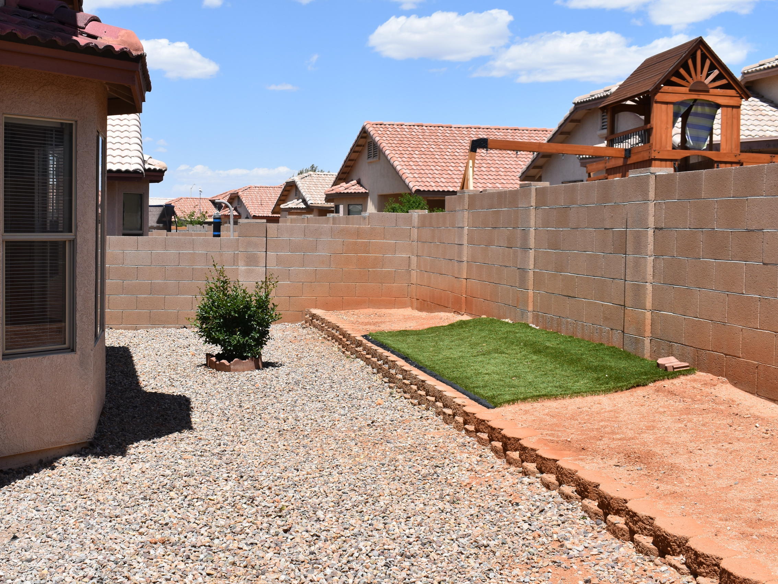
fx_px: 1071
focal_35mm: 48
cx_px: 273
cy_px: 291
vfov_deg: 30.5
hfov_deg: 39.6
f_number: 9
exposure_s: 1/320
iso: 100
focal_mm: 25
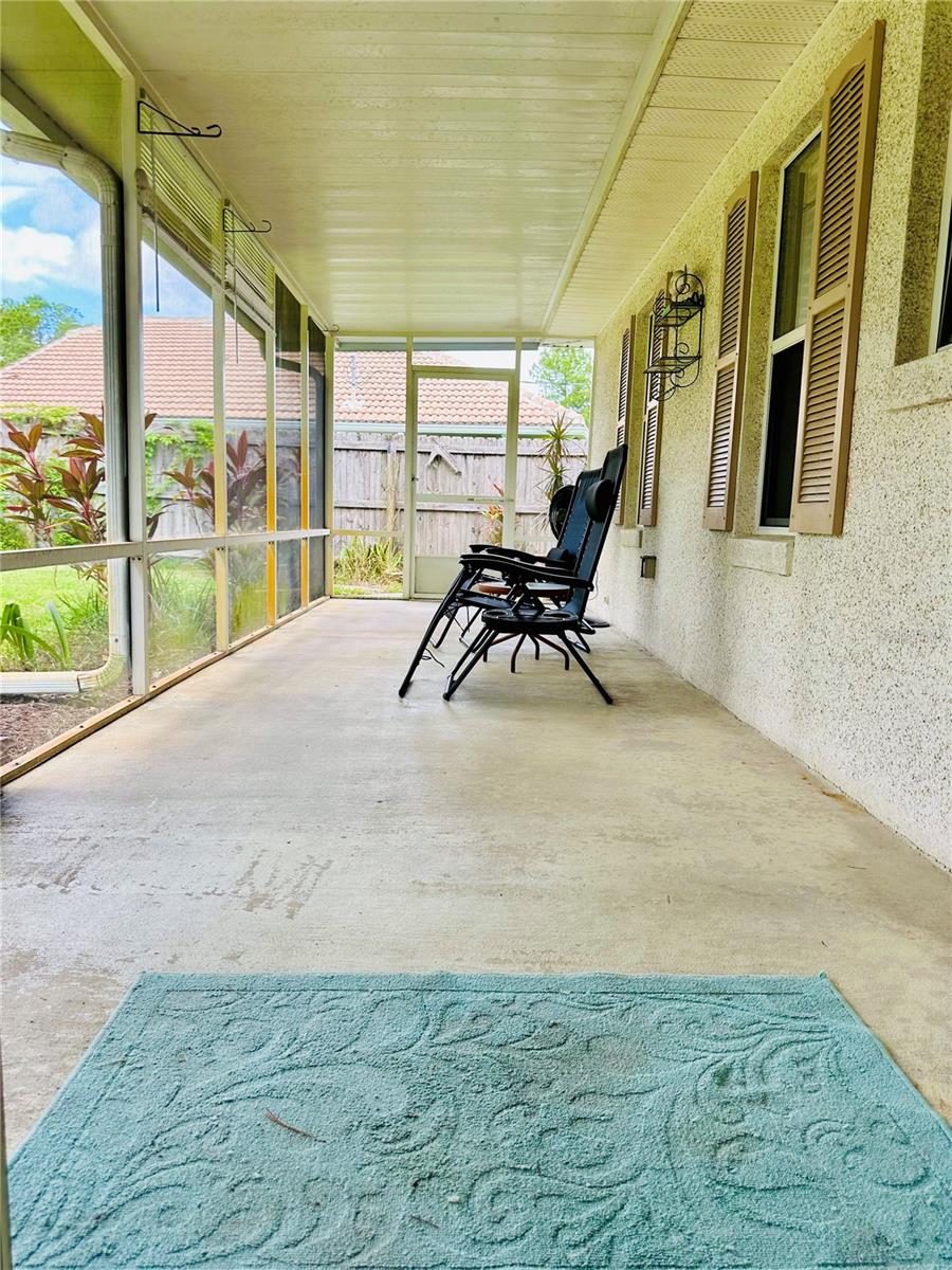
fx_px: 880
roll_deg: -3.1
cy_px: 635
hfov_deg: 56.8
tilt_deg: -7.5
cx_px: 476
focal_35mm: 24
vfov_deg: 71.6
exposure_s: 1/208
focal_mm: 6.86
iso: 80
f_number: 1.78
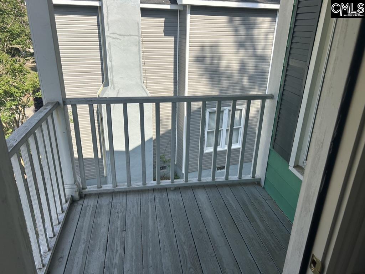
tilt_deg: -21.4
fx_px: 274
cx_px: 182
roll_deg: +0.6
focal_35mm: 26
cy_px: 137
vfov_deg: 53.1
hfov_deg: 67.3
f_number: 1.5
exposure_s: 1/2404
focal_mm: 5.7
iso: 50
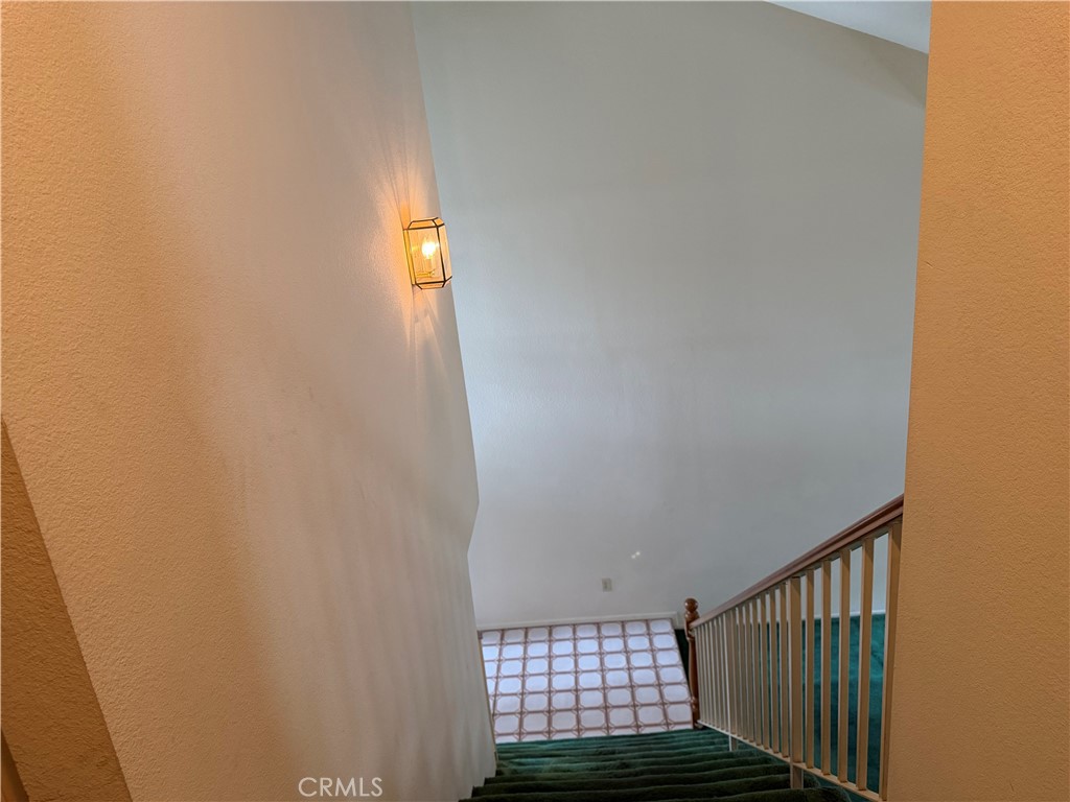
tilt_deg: -18.1
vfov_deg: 56.8
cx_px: 535
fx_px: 742
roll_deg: +6.4
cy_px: 401
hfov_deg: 71.6
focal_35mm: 24
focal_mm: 6.76
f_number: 1.78
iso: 400
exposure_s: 1/60
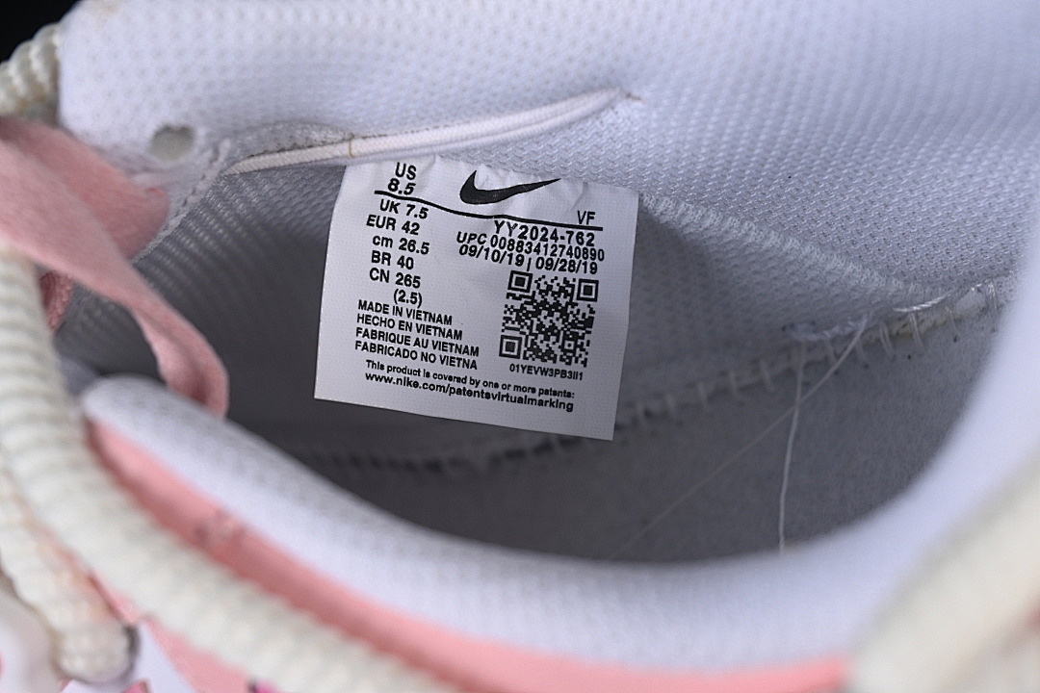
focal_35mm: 75
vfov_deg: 18.2
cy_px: 346
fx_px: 2166
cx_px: 520
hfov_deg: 27.0
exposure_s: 1/80
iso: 160
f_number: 7.1
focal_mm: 50
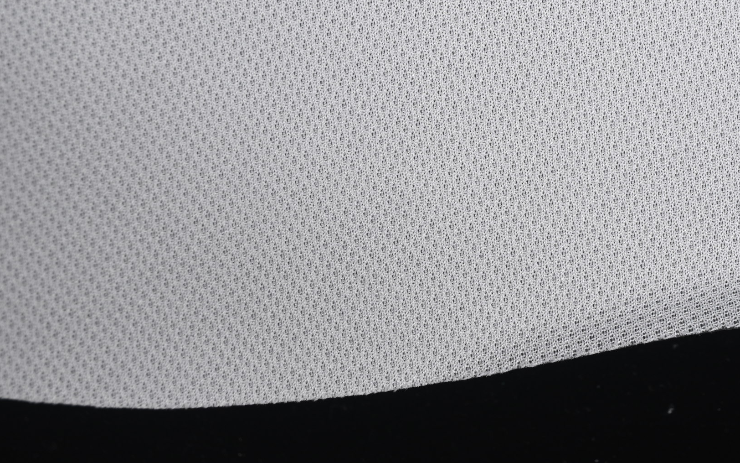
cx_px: 553
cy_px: 137
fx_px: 2642
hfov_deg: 15.9
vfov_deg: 10.0
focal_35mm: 131
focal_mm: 50
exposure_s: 1/60
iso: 160
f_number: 7.1
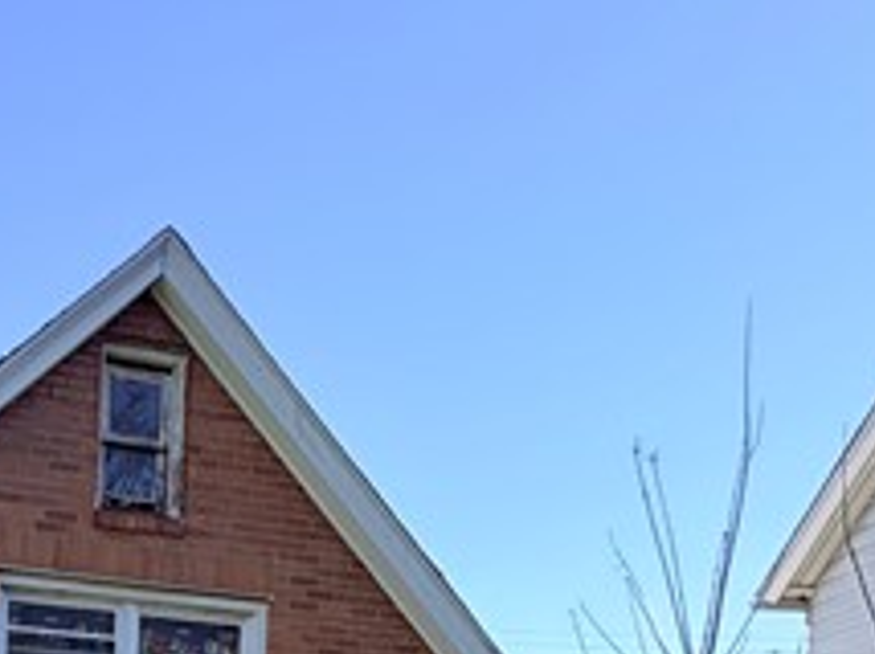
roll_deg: -2.2
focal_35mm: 67
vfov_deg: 18.5
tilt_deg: -4.2
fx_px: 1692
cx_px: 78
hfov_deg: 27.9
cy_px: 1067
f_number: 2.2
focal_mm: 2.22
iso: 40
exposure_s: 1/770
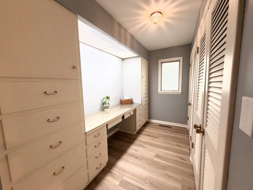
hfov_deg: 102.1
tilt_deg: -6.0
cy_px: 95
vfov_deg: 85.7
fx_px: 102
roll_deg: +1.5
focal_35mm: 14
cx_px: 126
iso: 200
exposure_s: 1/60
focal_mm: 2.22
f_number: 2.2
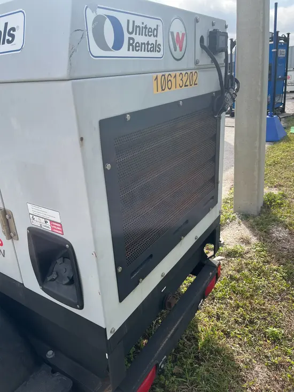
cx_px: 147
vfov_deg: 67.3
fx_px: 294
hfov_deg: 53.1
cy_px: 196
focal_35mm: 26
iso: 50
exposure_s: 1/1776
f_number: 1.6
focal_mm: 5.1
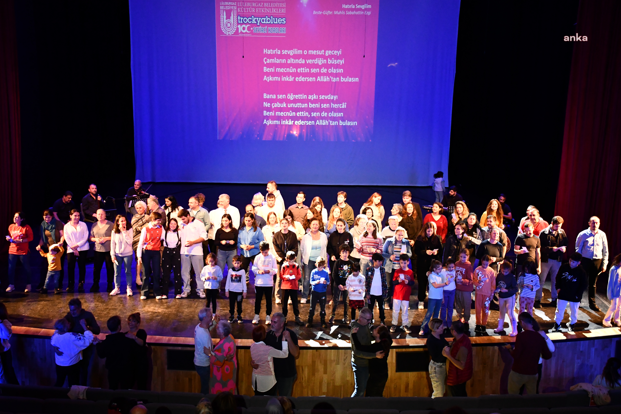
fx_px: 845
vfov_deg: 27.5
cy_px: 210
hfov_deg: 40.3
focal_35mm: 49
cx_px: 307
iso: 3200
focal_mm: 32
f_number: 4
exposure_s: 1/60
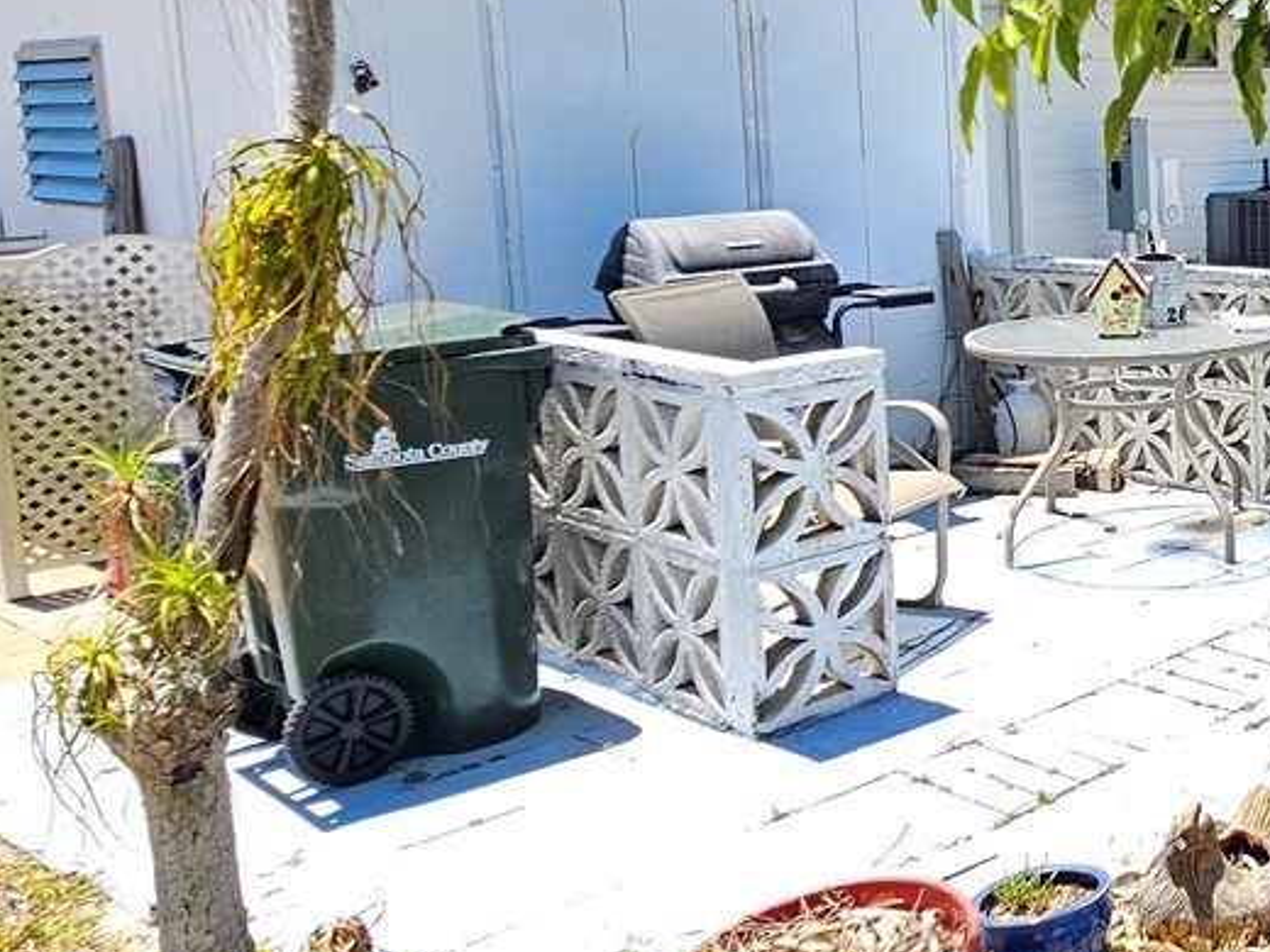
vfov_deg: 35.6
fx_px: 1468
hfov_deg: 37.8
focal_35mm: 40
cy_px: 305
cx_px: 1443
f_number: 2.2
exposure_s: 1/934
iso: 50
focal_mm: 2.2
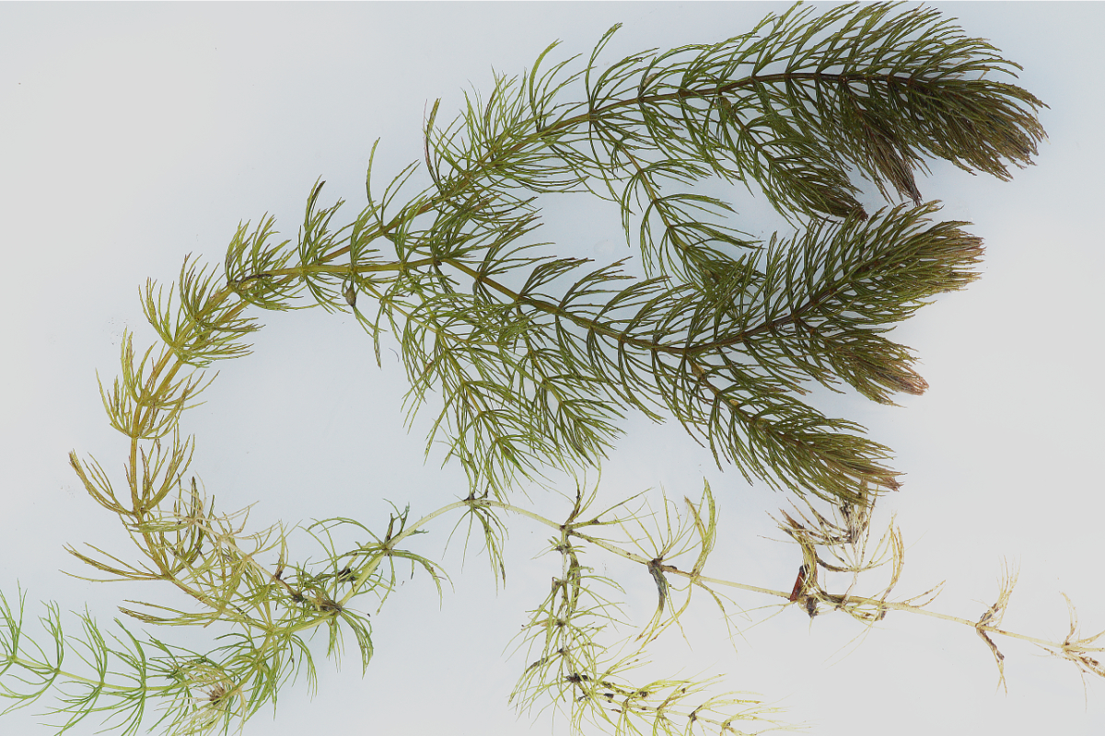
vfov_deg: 9.1
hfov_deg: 13.7
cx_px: 552
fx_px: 4604
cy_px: 368
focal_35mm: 150
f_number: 9
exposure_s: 1/160
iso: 320
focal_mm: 100
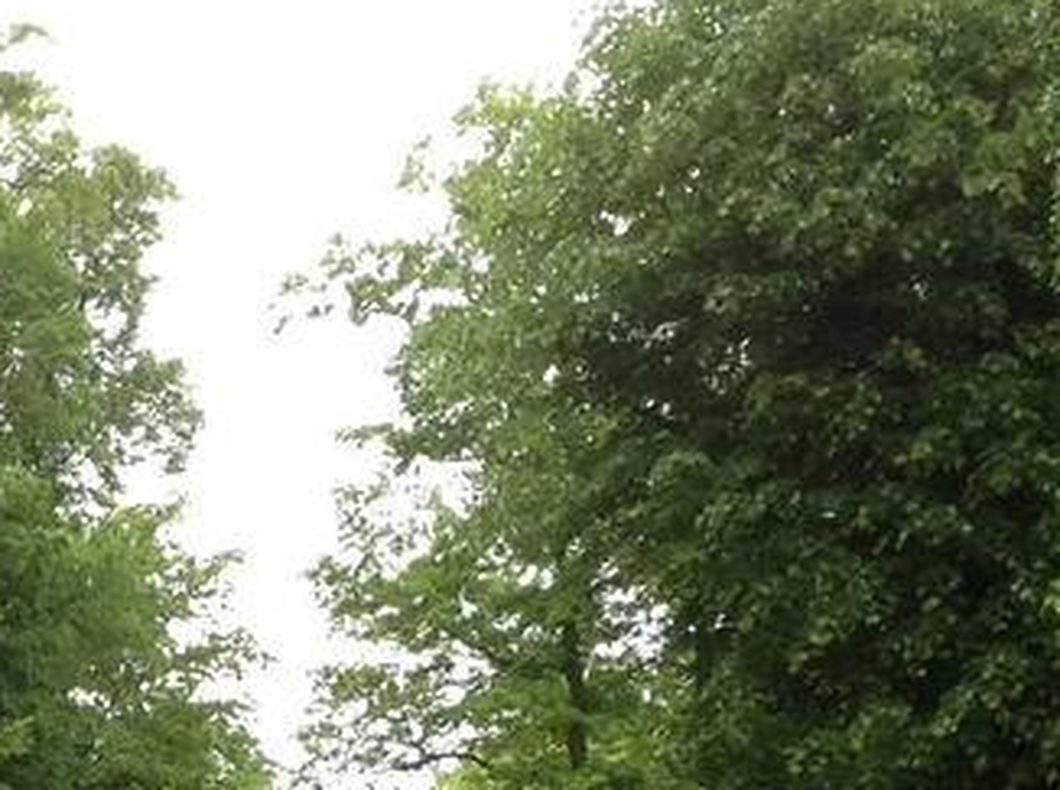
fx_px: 3392
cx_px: -330
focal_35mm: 111
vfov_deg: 12.5
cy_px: 1261
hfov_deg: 16.7
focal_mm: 3.3
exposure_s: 1/120
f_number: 2.4
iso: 50
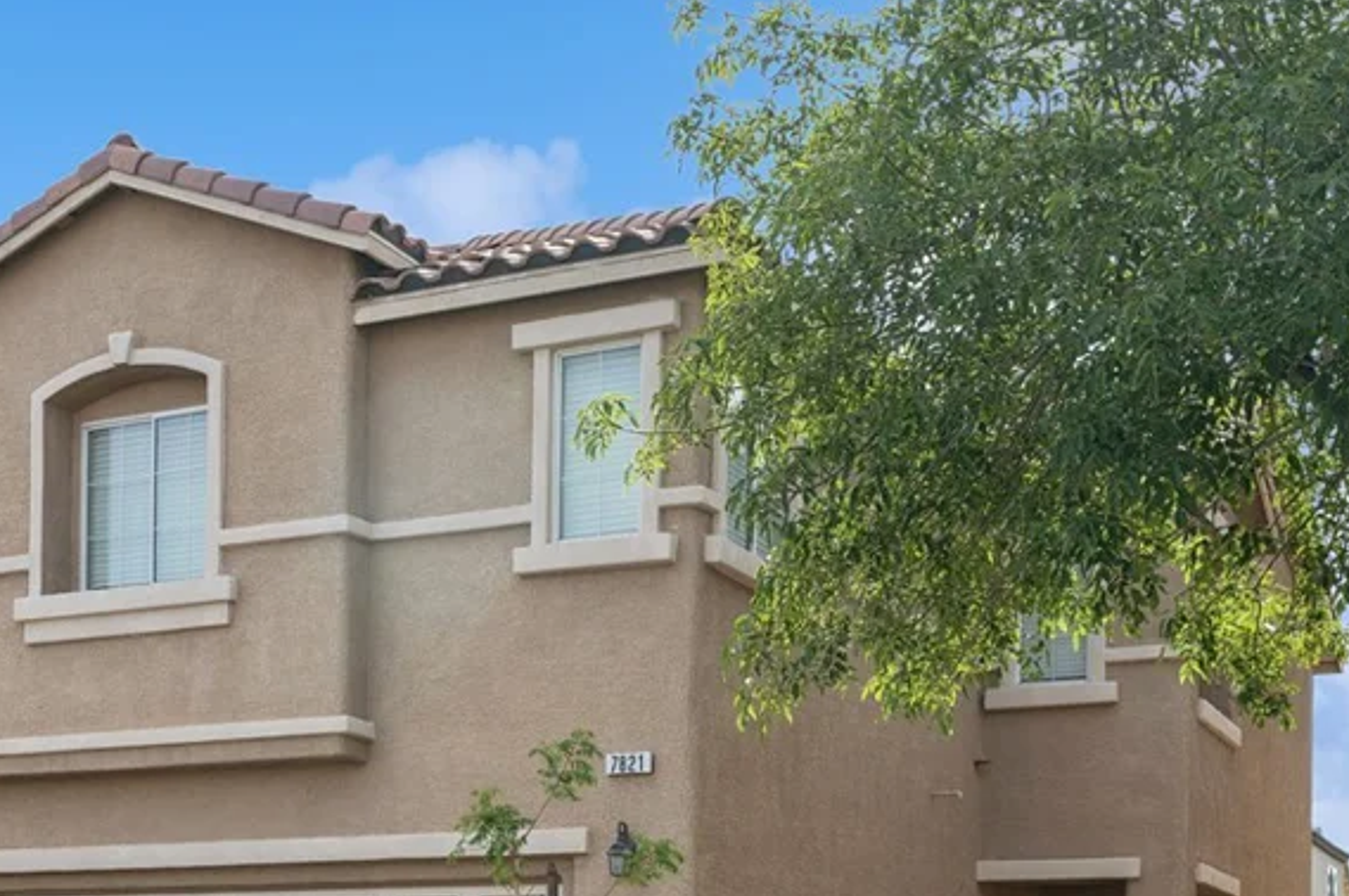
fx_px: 2021
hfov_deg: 36.0
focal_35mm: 54
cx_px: 318
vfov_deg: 24.7
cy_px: 667
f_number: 8
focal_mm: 30
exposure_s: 1/320
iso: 200
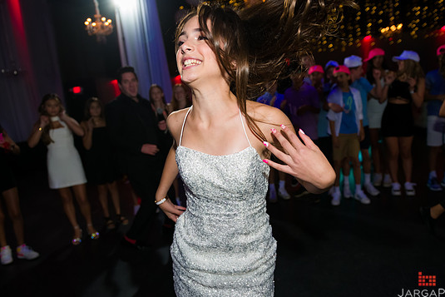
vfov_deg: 49.6
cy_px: 154
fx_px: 321
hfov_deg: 69.3
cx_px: 236
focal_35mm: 26
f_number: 3.2
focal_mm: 24
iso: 1600
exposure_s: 1/125
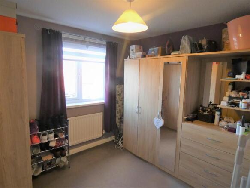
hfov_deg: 81.8
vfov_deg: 66.0
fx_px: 144
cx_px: 125
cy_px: 94
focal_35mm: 20
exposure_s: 1/60
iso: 250
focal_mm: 3.6
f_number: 2.8
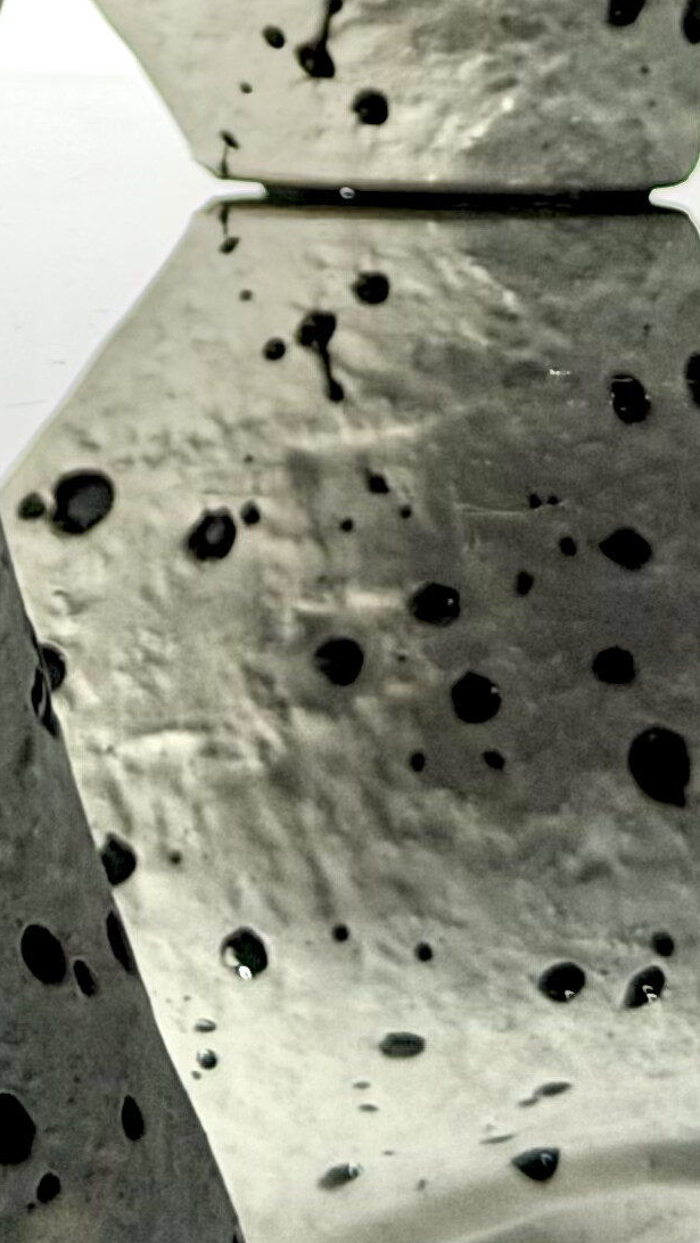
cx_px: -413
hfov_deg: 6.2
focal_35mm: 193
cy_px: -859
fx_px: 6363
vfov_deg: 10.6
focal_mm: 6.76
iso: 50
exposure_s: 1/100
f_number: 1.78
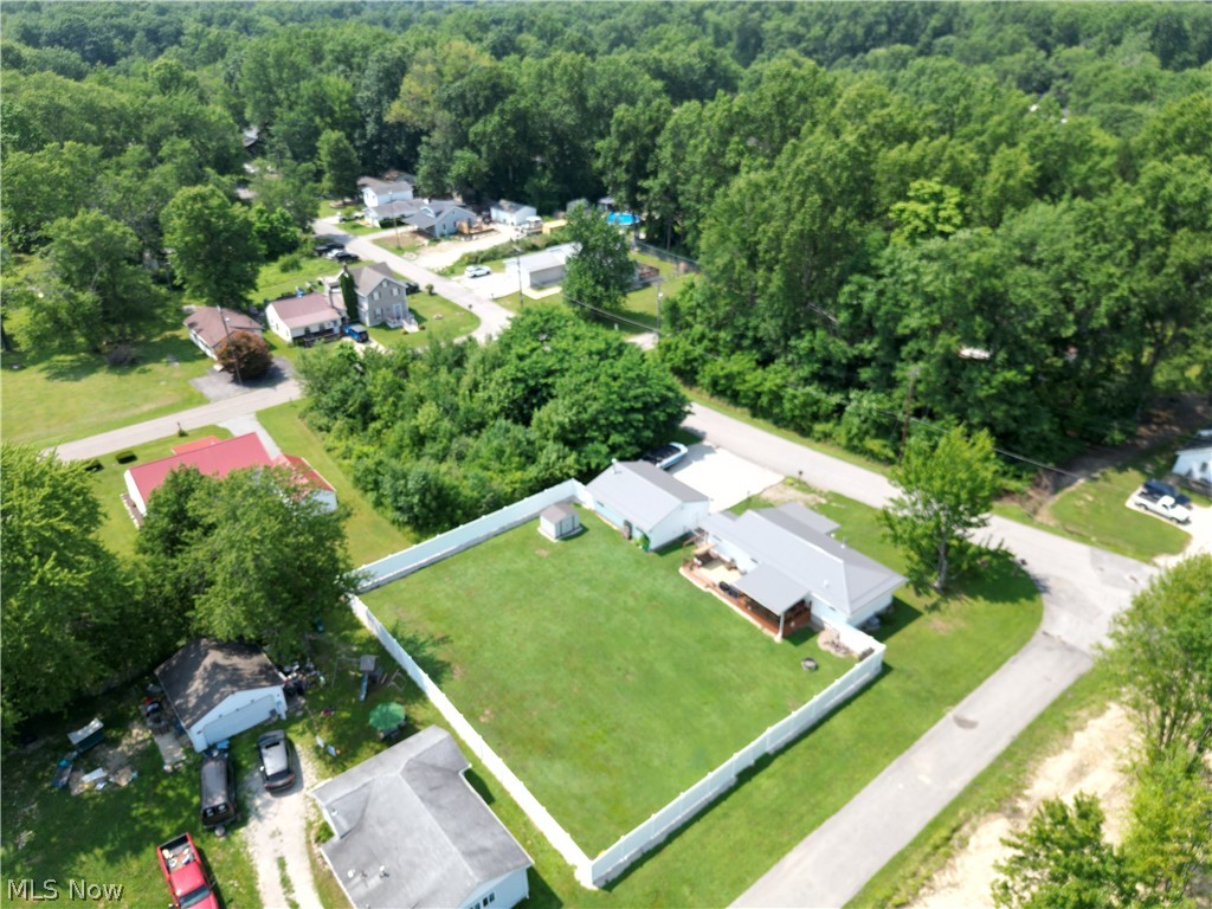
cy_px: 454
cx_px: 606
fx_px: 840
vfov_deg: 56.8
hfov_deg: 71.6
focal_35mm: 24
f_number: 1.7
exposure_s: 1/1250
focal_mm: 6.72
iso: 100
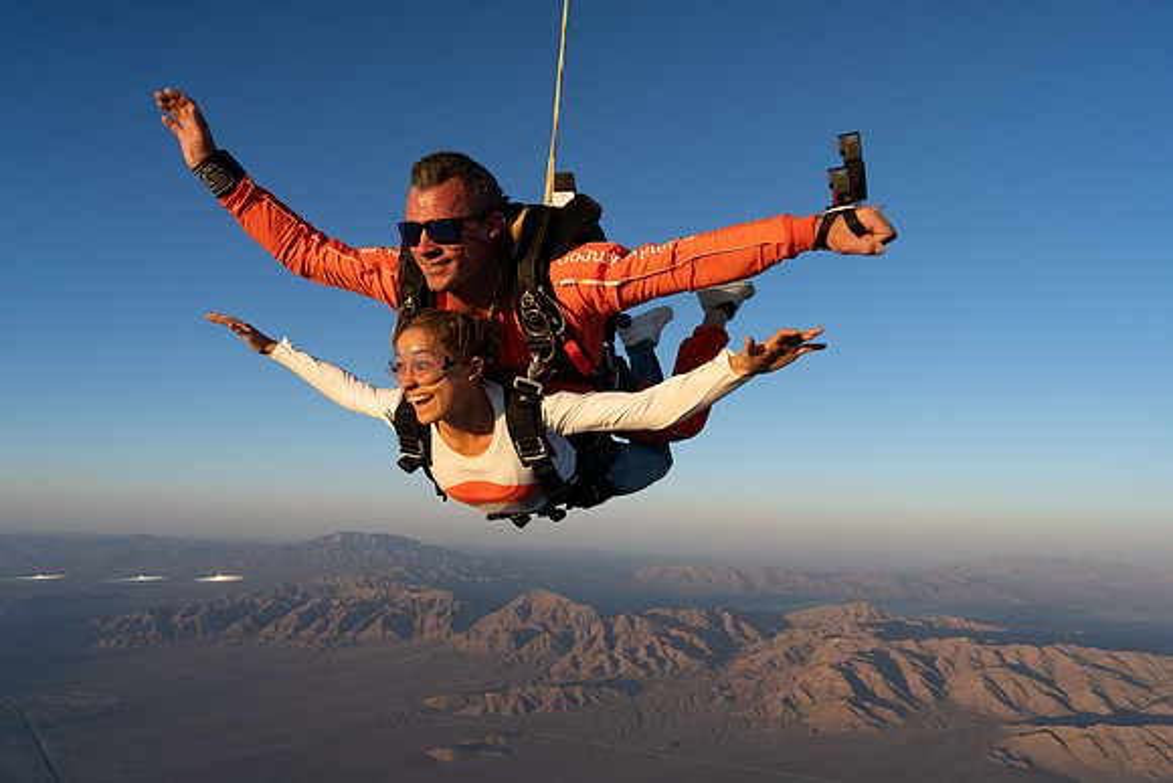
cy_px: 392
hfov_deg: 73.7
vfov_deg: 53.2
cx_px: 586
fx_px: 782
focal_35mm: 24
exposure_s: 1/2000
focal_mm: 24
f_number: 8
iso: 1250
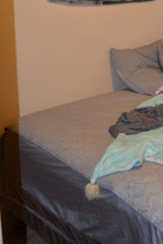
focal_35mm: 63
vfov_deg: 30.2
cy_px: 17
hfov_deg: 20.7
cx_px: 171
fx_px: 427
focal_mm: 18
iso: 800
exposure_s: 1/60
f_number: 3.5
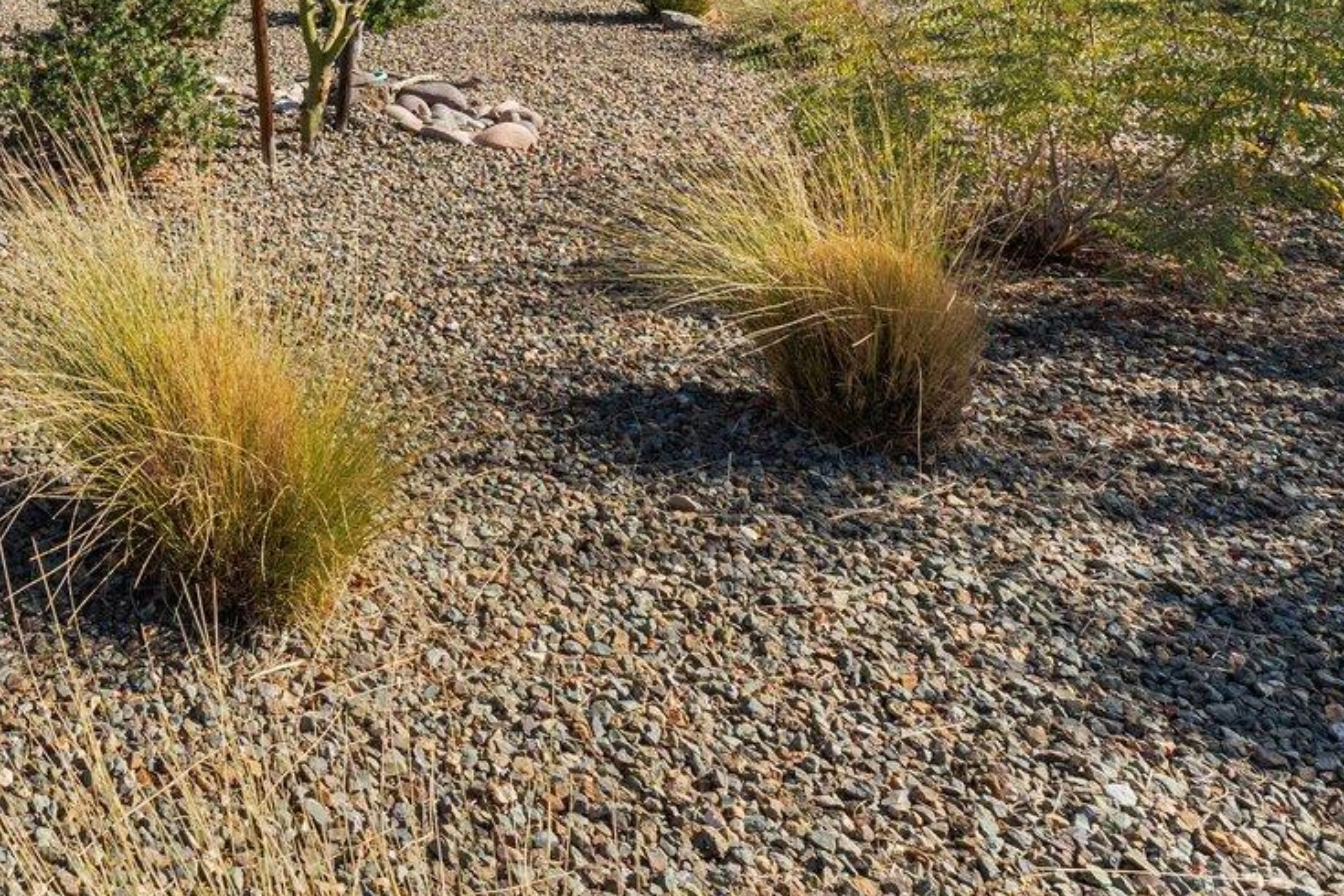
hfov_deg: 41.4
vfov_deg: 29.0
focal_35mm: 39
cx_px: -71
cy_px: -211
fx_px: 1456
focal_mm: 14
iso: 500
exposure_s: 1/1600
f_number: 8
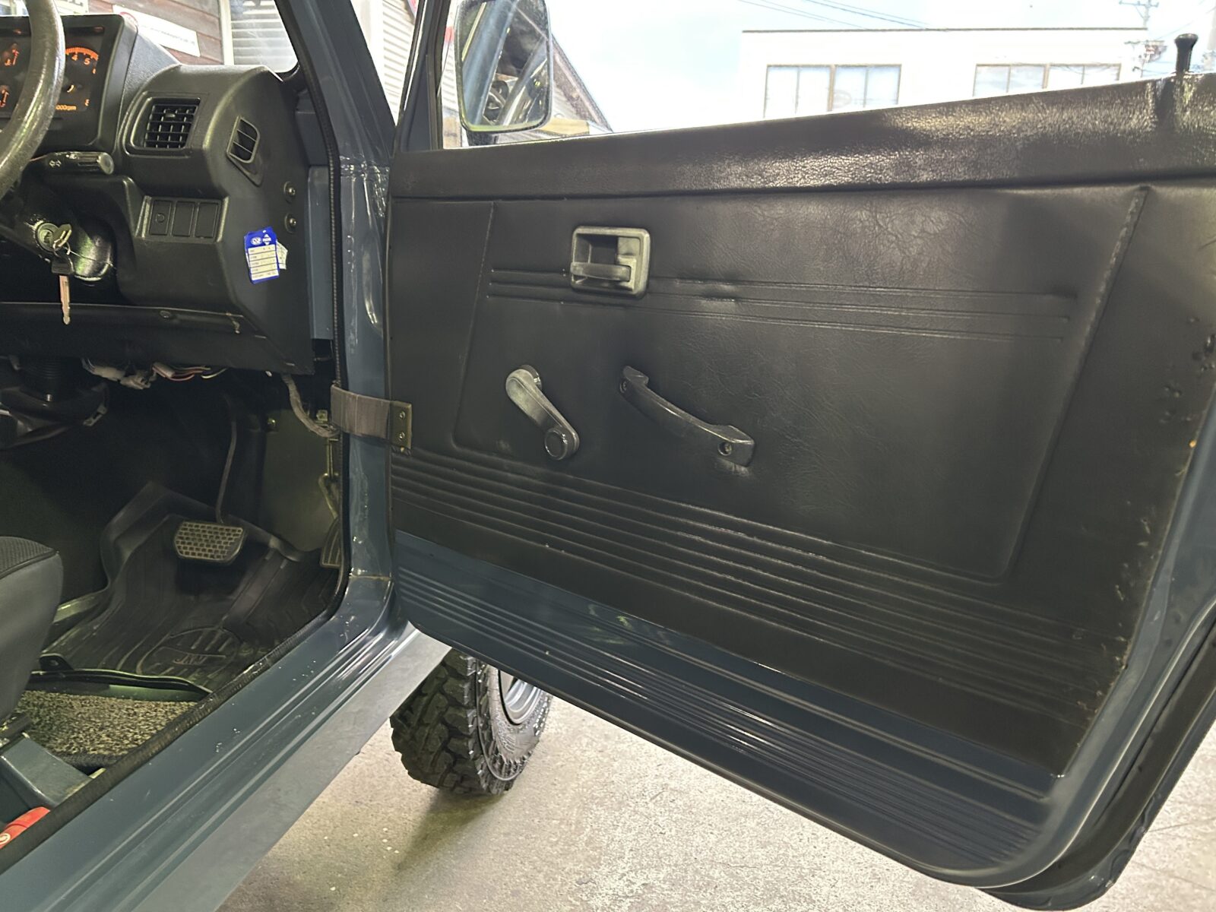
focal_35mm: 26
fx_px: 913
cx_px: 608
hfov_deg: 67.3
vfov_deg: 53.1
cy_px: 456
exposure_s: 1/30
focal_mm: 5.7
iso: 500
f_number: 1.5
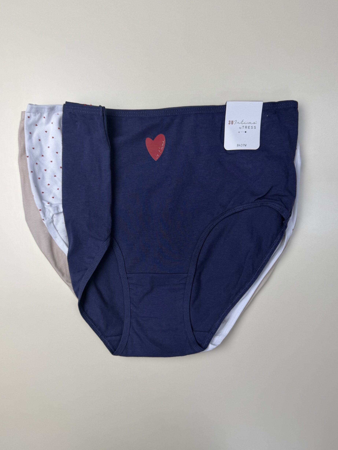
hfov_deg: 54.9
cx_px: 164
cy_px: 220
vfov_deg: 69.4
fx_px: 326
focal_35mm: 25
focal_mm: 6.76
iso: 80
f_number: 1.78
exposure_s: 1/272
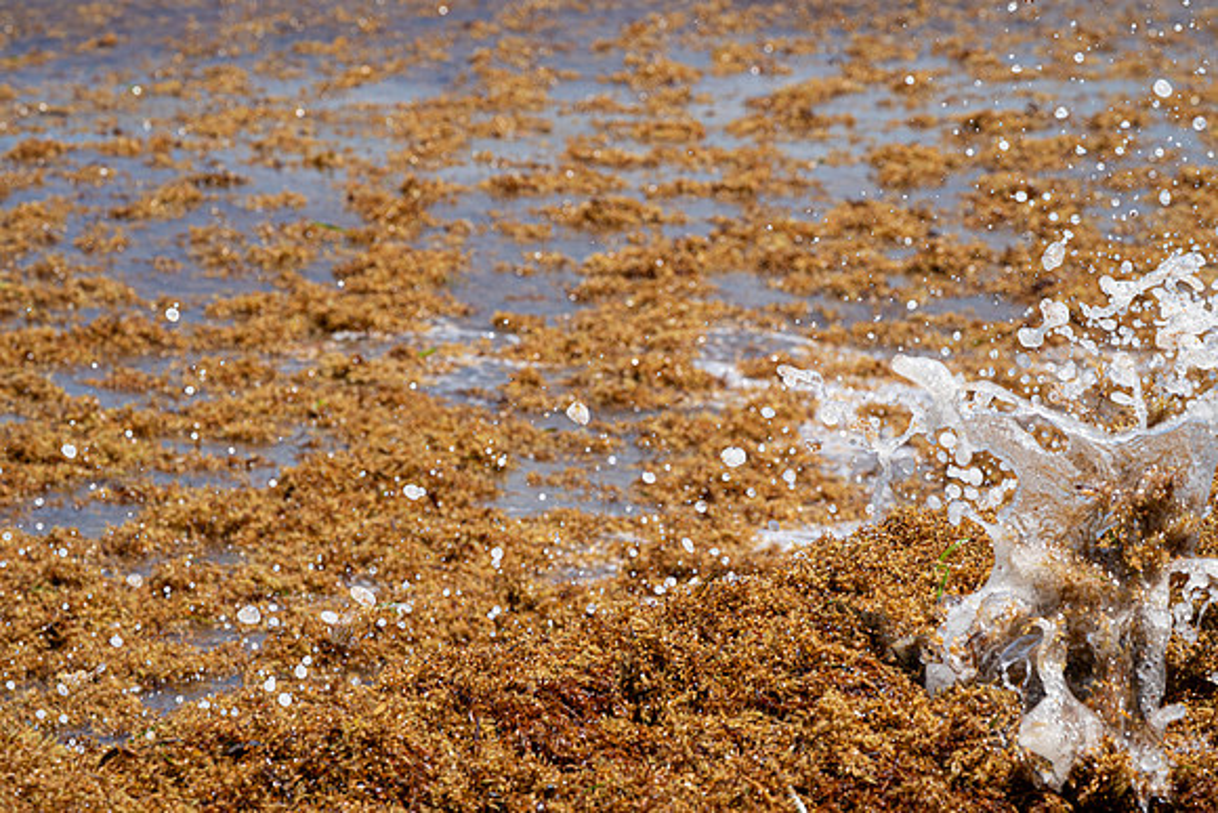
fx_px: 7174
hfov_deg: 9.7
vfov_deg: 6.5
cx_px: 609
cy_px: 406
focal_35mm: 212
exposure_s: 1/1250
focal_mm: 212
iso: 640
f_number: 10
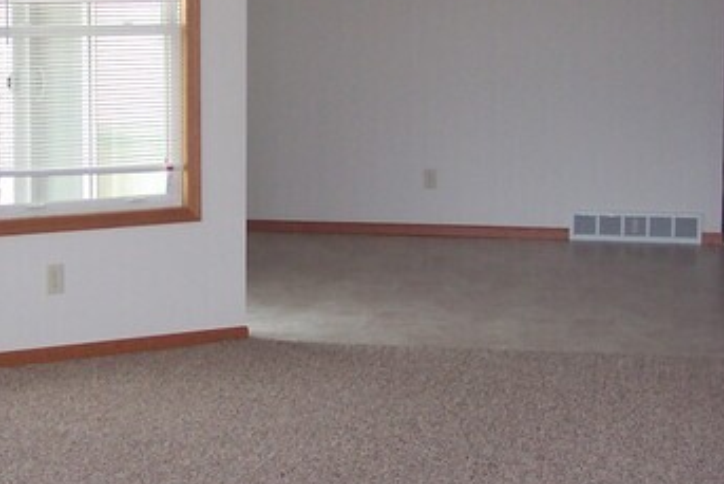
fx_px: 1670
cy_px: 156
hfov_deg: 24.4
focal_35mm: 83
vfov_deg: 16.4
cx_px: 266
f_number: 2.8
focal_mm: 8
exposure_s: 1/45
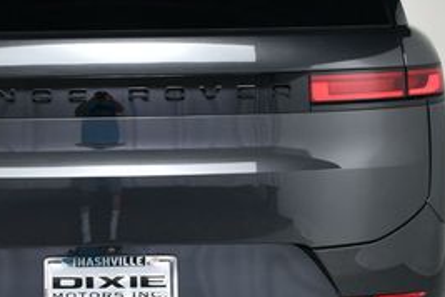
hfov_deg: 17.7
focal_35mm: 115
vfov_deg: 11.9
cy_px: 150
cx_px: 115
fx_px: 1421
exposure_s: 1/160
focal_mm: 32
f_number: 9
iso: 100
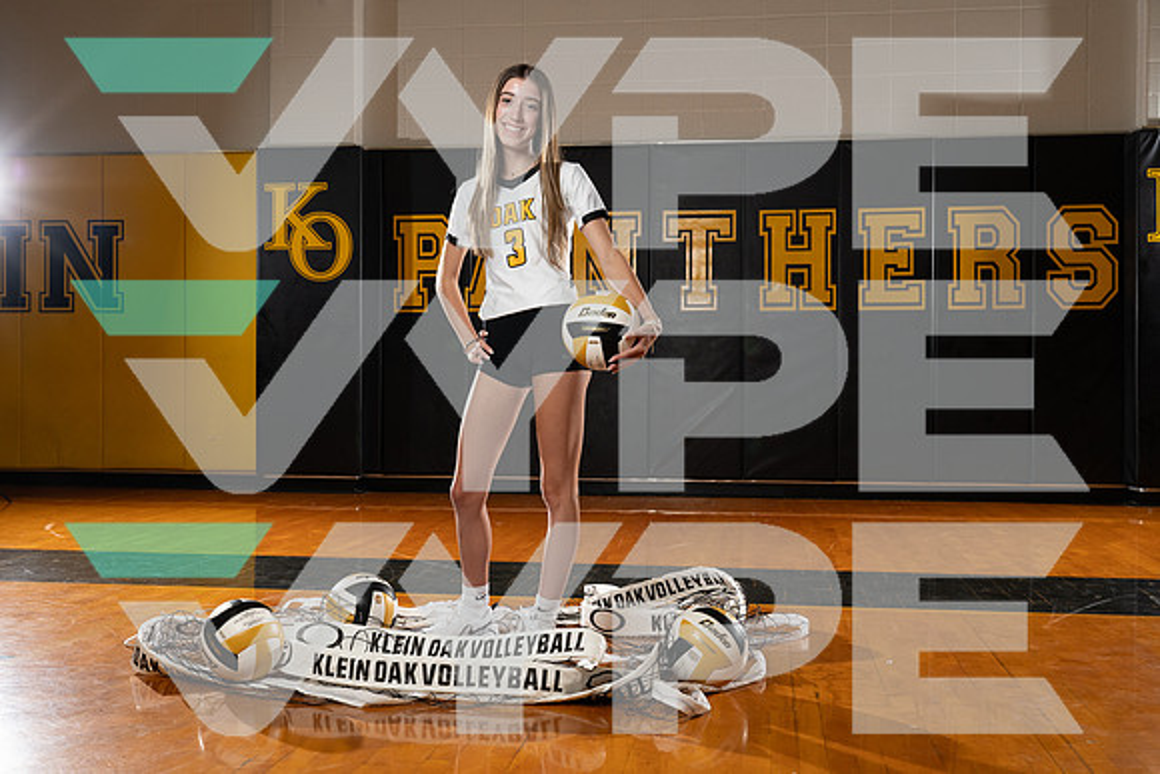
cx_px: 580
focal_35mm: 40
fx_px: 1289
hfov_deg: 48.4
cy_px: 387
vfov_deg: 33.4
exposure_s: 1/250
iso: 1000
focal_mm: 40
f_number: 8
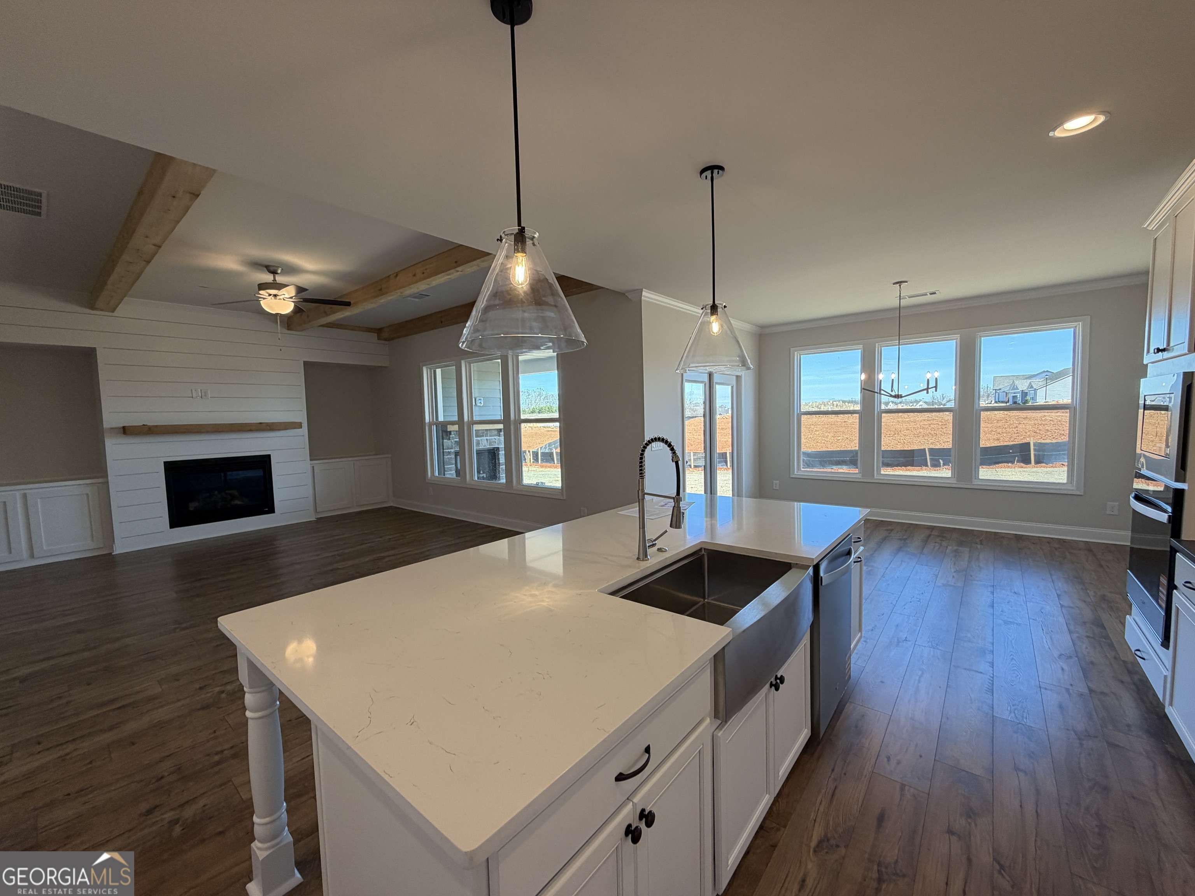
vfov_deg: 85.7
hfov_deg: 102.1
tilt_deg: -3.4
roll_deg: +0.7
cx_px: 598
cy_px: 448
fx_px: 483
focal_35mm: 14
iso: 100
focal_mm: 2.22
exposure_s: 1/120
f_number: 2.2
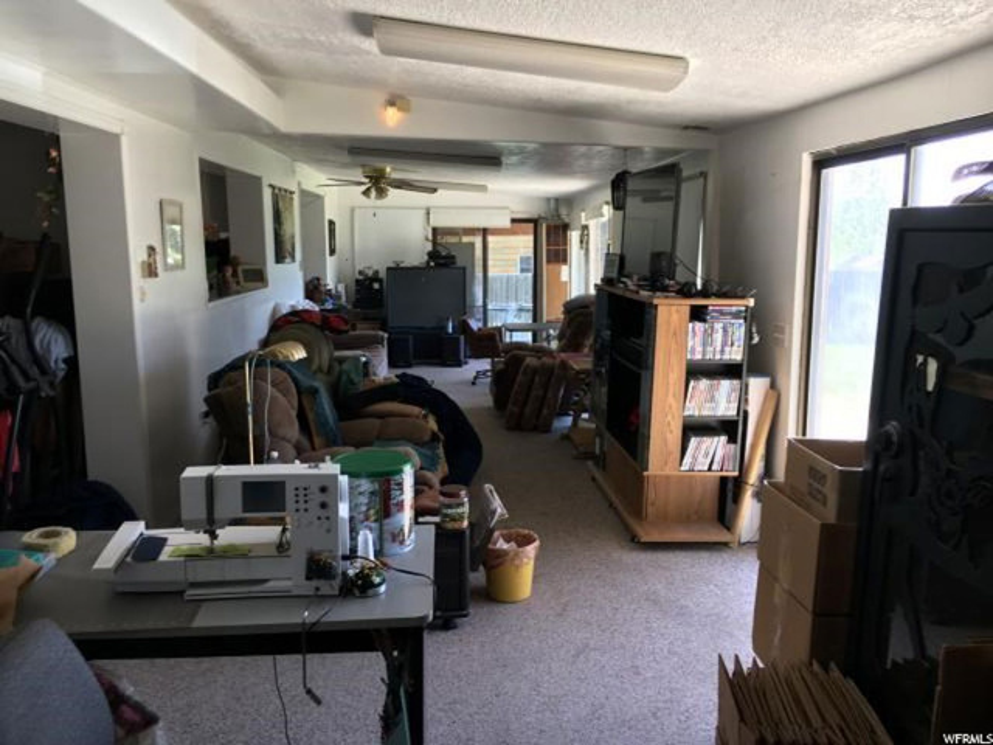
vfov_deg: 48.2
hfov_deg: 61.7
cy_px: 372
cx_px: 496
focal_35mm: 29
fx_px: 832
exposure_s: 1/60
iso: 25
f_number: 2.2
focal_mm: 4.15
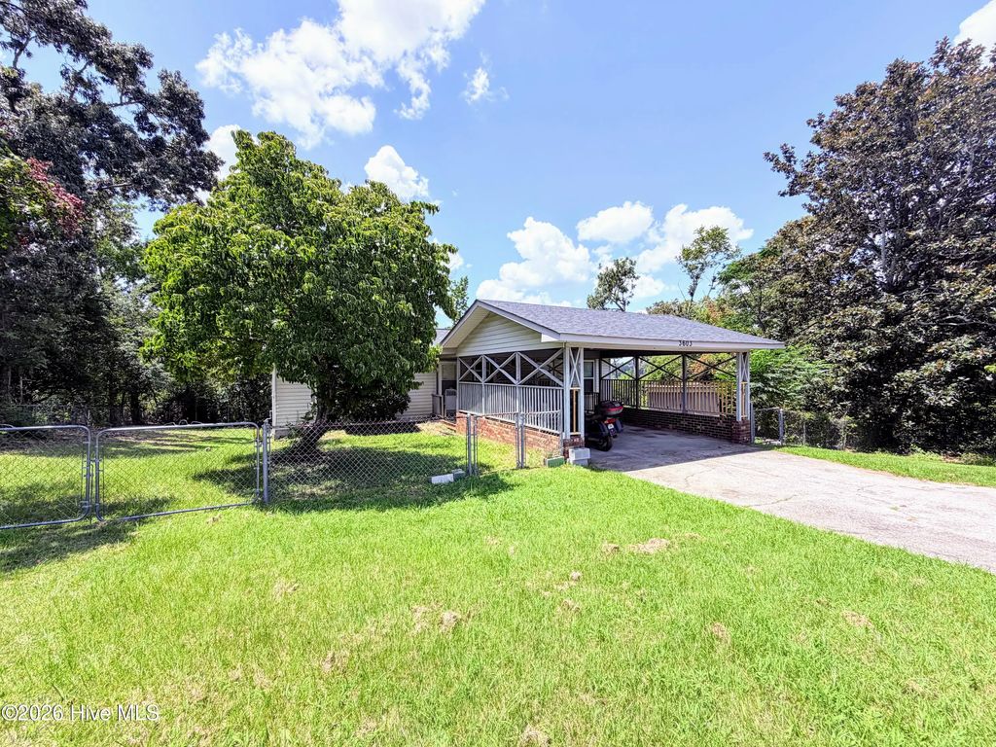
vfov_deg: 85.7
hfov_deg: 102.1
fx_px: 403
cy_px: 374
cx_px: 498
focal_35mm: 14
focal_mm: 2.22
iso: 32
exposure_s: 1/770
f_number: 2.2
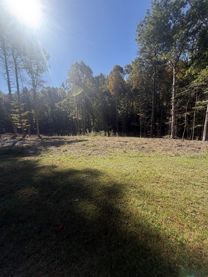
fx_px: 112
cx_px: 104
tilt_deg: -10.5
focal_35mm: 14
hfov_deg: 85.7
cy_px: 138
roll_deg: +1.1
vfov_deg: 102.1
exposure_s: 1/770
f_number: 2.2
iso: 40
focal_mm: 2.22
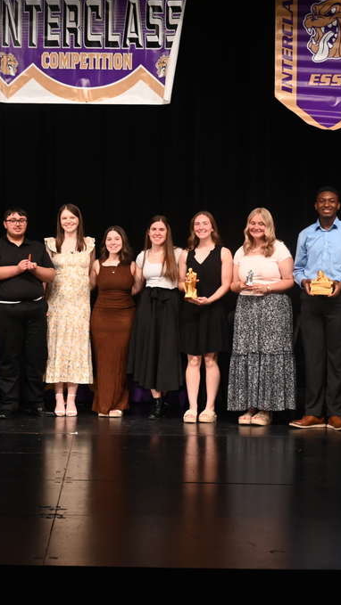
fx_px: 1270
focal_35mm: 79
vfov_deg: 26.8
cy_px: 302
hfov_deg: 15.2
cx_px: 64
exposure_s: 1/50
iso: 800
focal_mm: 50
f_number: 5.6
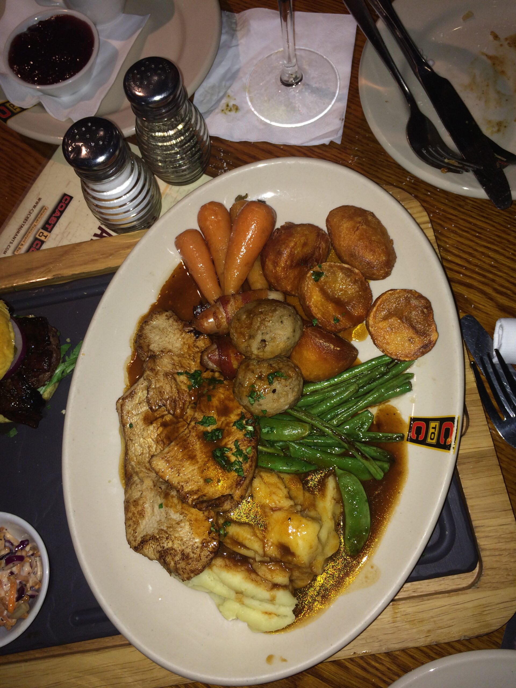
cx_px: 258
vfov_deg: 61.7
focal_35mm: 29
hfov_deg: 48.2
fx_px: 576
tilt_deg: -72.4
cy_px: 344
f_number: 2.2
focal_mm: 4.15
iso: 32
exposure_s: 1/40
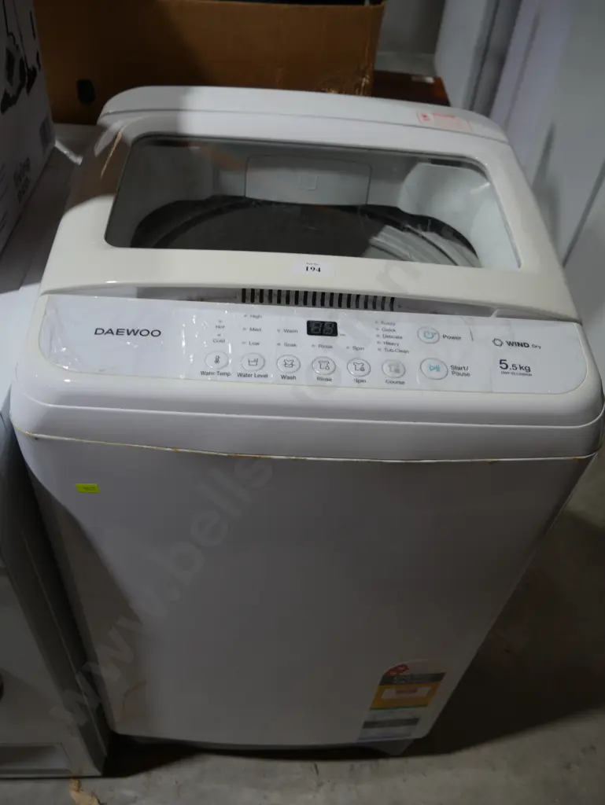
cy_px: 402
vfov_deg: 59.9
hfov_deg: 46.8
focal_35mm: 30
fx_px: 699
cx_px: 302
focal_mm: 15
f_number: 3.6
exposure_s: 1/125
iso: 200
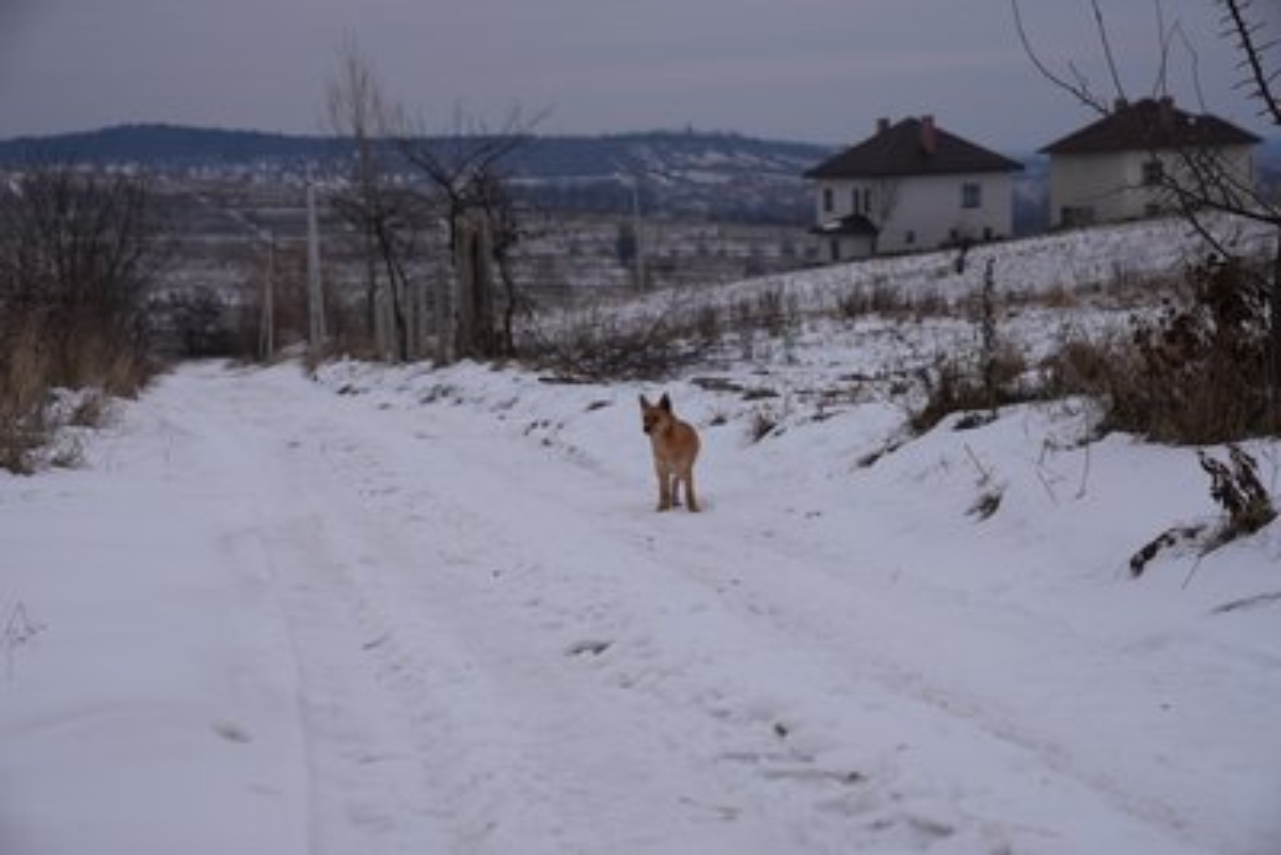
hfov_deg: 28.8
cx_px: 640
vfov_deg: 19.5
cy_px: 428
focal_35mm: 70
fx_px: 2492
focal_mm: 70
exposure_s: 1/200
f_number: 4.5
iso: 80
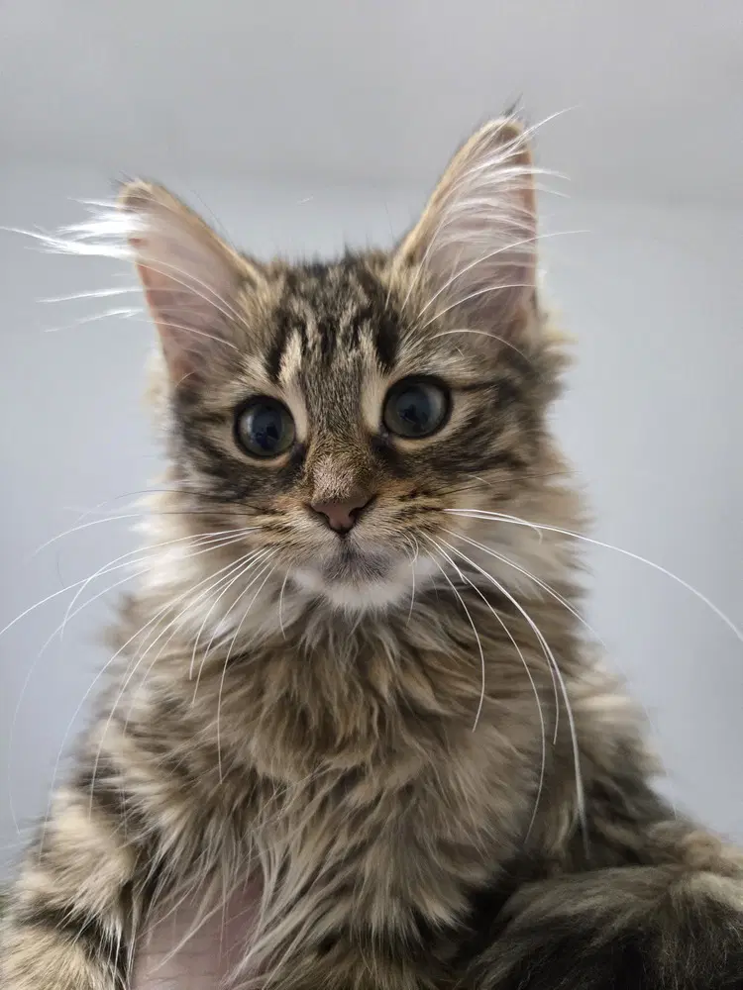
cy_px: 495
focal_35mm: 23
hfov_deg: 58.9
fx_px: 658
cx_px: 372
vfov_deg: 73.9
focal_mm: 5.4
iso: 800
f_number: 1.8
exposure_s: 1/120
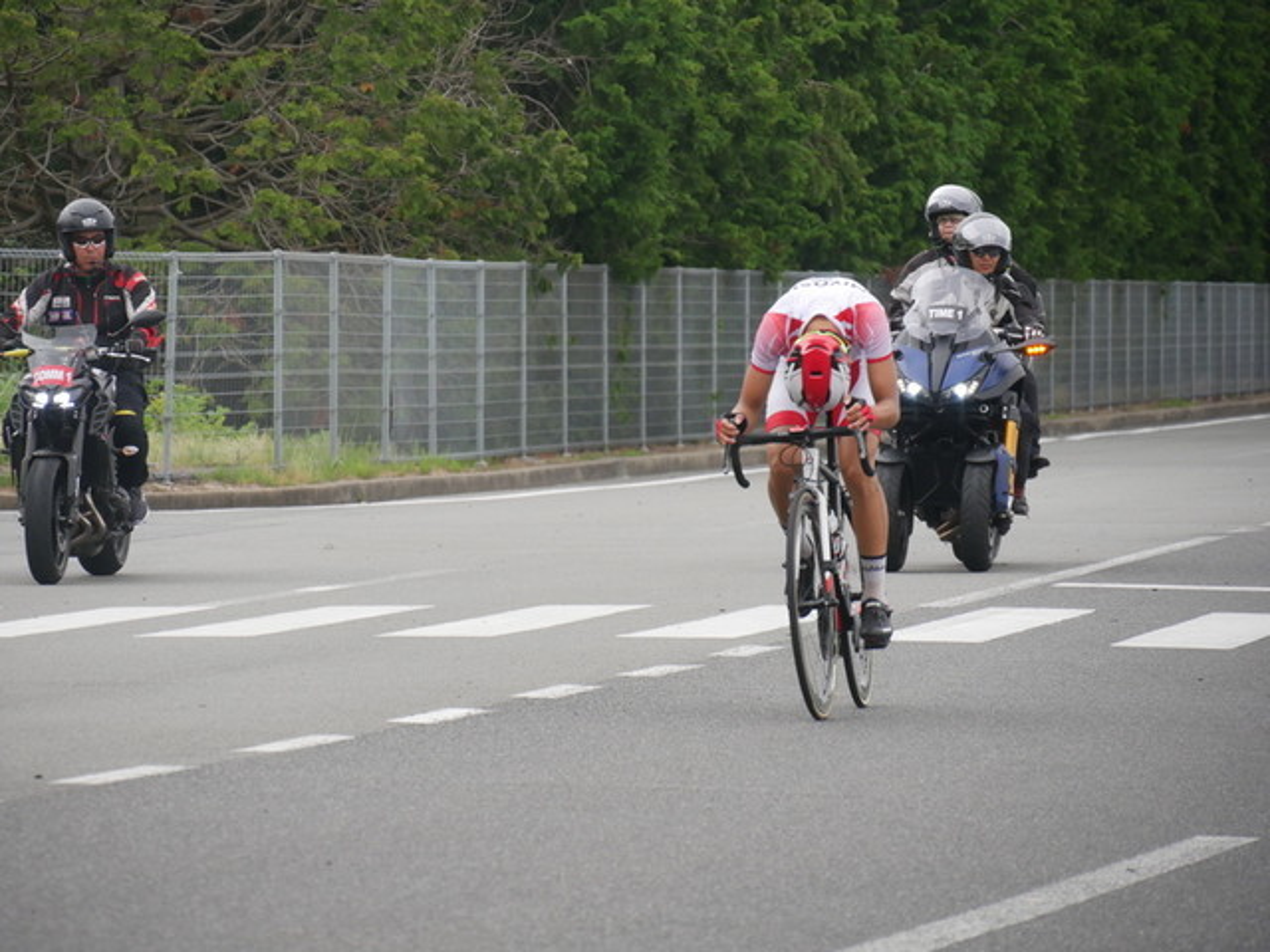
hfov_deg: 7.1
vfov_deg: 5.3
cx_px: 635
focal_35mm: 280
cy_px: 476
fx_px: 10273
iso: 640
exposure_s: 1/500
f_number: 5.6
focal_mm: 140
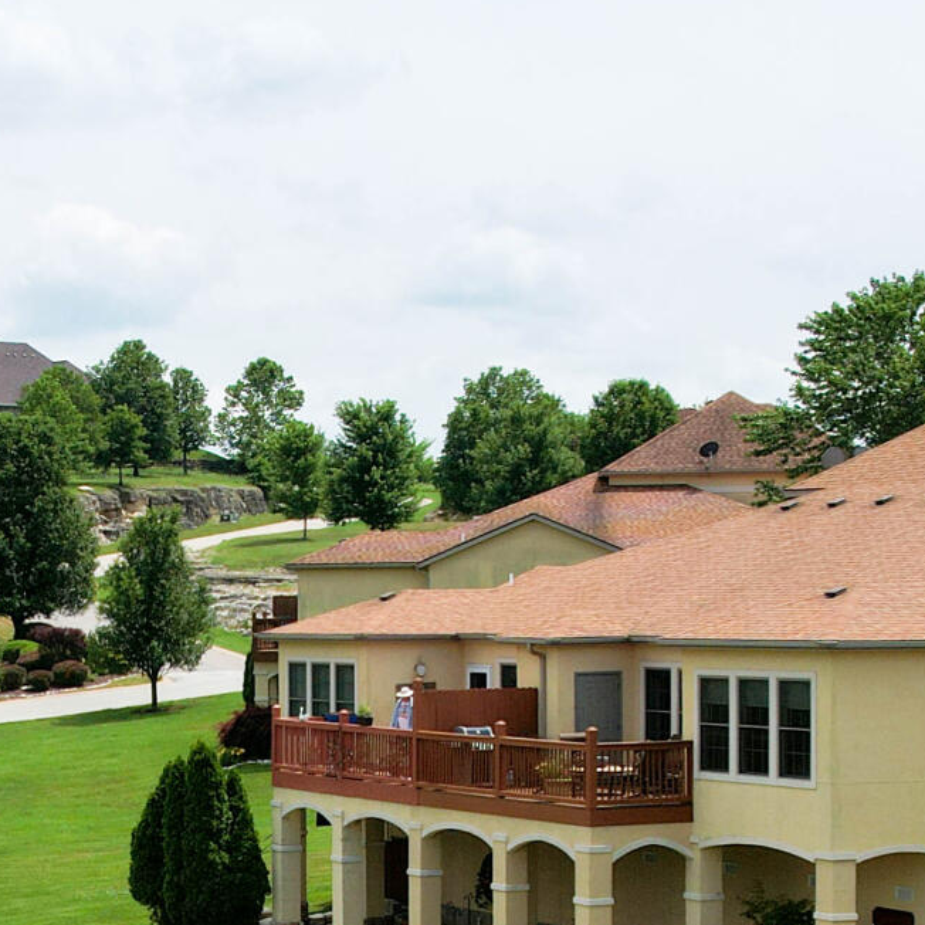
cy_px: 1094
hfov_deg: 20.1
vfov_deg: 19.1
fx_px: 2600
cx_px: 260
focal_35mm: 86
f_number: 2.8
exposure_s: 1/800
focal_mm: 8.38
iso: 110
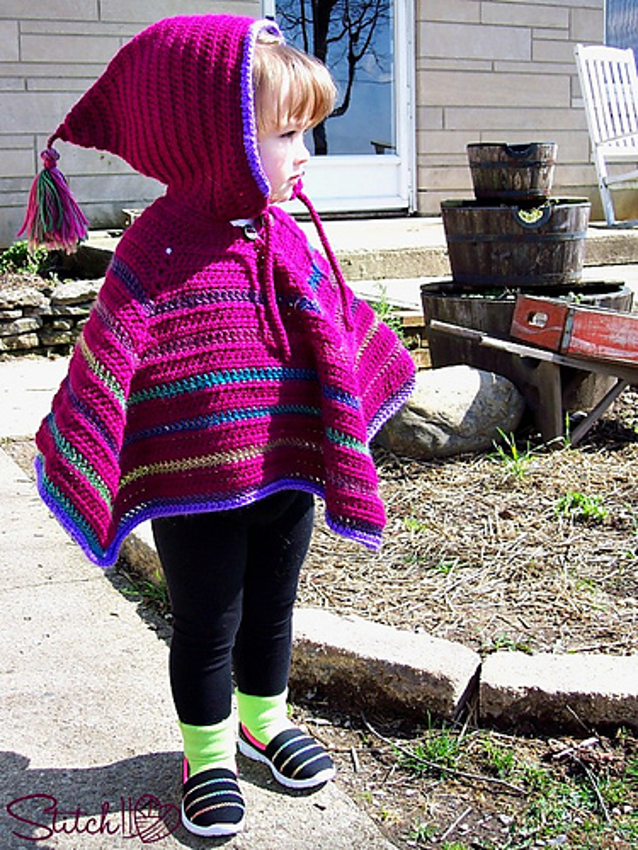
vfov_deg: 47.9
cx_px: 319
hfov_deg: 36.8
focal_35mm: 39
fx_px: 958
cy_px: 425
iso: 100
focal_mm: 8
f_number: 3.4
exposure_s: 1/250
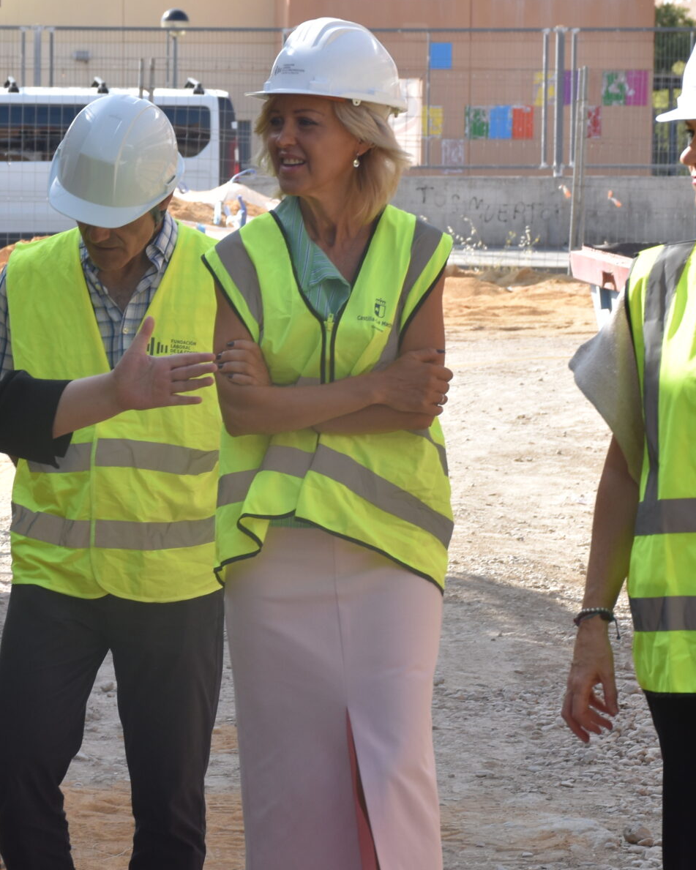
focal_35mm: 188
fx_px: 4841
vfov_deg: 10.3
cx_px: 151
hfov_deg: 8.2
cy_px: 359
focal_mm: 62
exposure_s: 1/250
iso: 200
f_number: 8
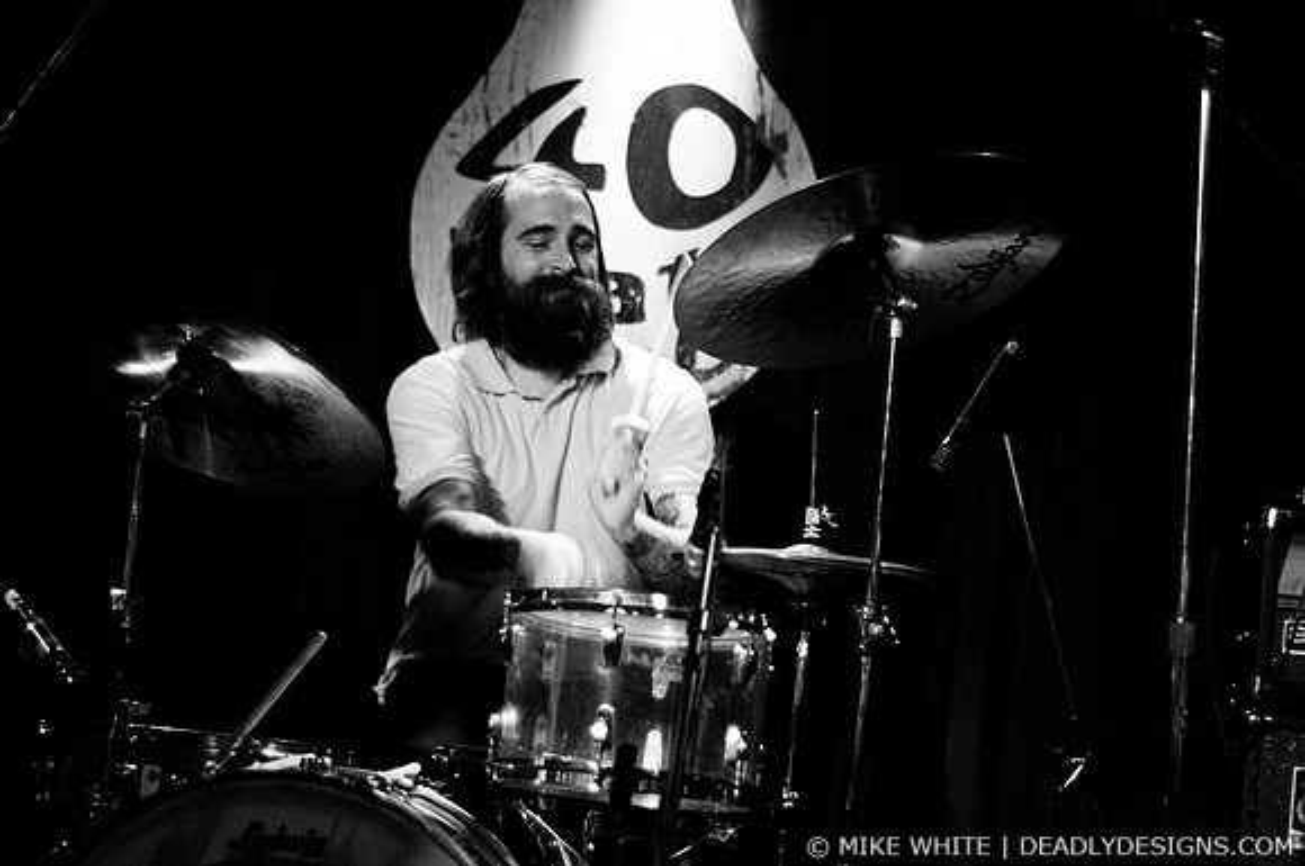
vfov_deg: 18.1
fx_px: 2715
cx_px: 652
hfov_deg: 27.0
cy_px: 433
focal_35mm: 75
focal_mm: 50
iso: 800
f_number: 1.8
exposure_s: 1/100
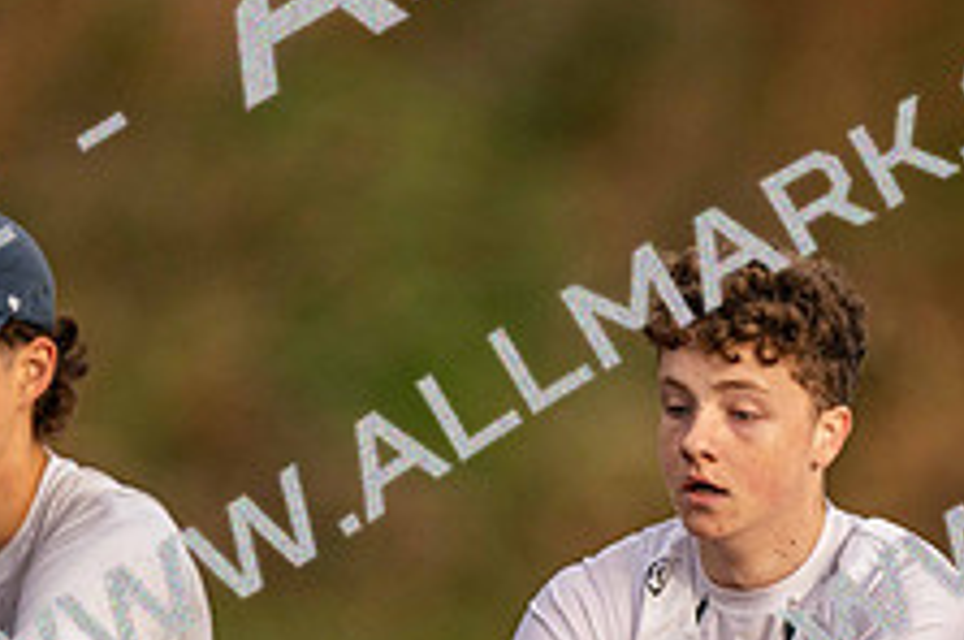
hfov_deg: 1.3
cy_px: 742
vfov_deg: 0.9
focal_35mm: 1564
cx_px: 467
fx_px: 41819
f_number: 4
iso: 1400
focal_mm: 600
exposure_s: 1/2500
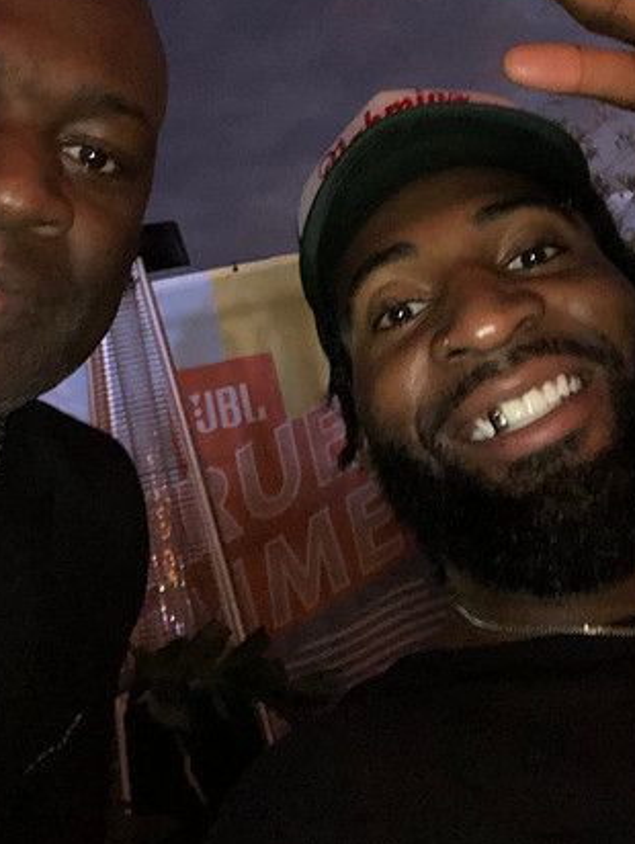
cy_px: 268
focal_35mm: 45
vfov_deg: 41.4
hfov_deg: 32.2
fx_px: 1098
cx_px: 322
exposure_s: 1/16
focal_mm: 2.87
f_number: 2.2
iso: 500
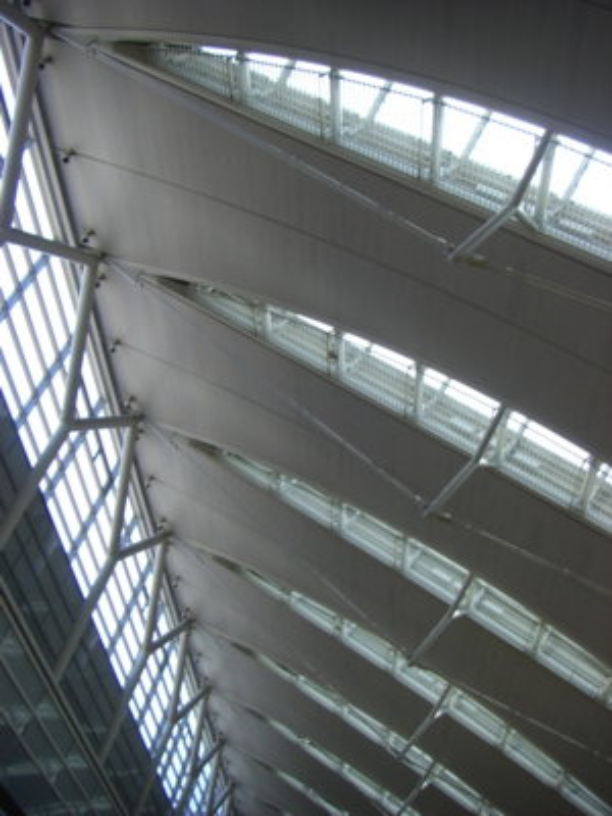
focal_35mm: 38
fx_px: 896
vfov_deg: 49.0
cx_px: 306
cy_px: 408
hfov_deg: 37.7
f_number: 3.4
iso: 50
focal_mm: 6.3
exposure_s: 1/100
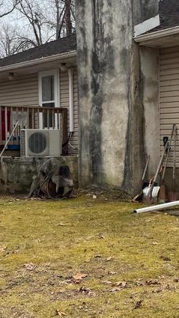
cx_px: 186
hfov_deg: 18.5
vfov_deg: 33.3
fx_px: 532
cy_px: 163
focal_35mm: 63
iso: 80
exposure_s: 1/1193
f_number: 1.78
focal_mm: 6.76
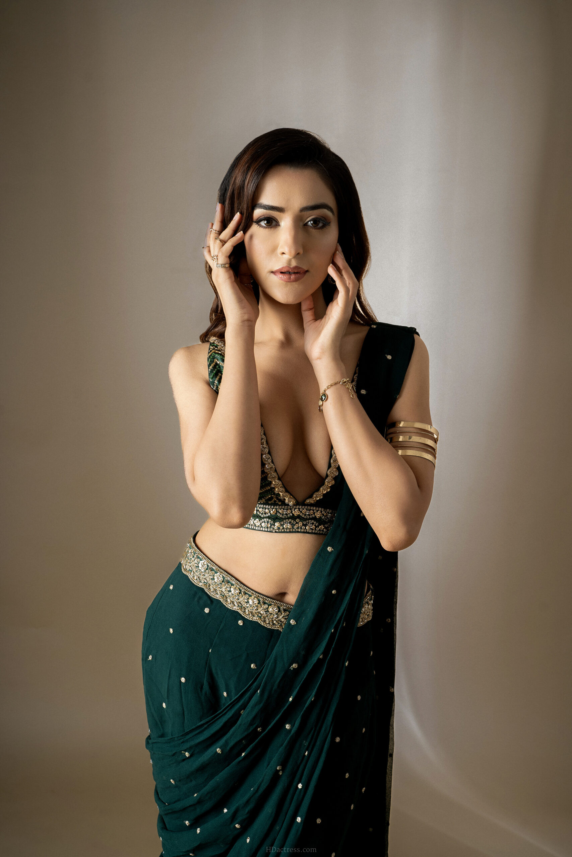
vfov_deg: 51.9
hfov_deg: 35.9
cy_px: 428
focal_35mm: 37
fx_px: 882
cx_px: 286
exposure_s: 1/125
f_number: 7.1
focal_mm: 37
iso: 200
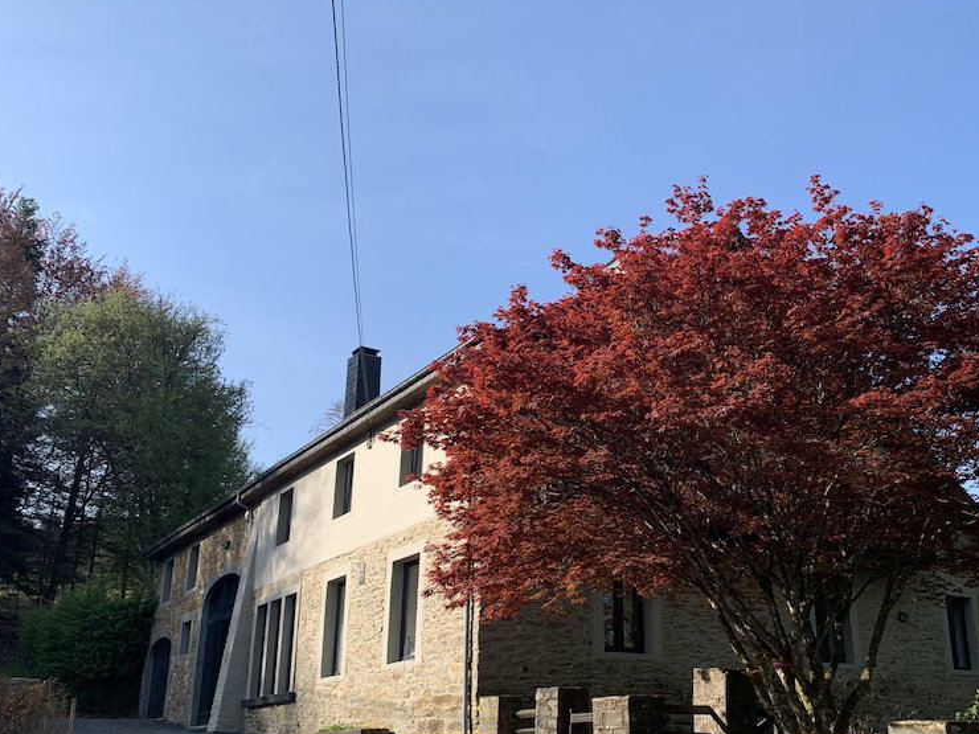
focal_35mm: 36
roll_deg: +2.3
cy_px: 430
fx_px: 1018
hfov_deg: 50.5
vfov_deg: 39.5
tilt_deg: +16.2
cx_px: 647
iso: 25
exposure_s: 1/1447
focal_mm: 4.25
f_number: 1.8
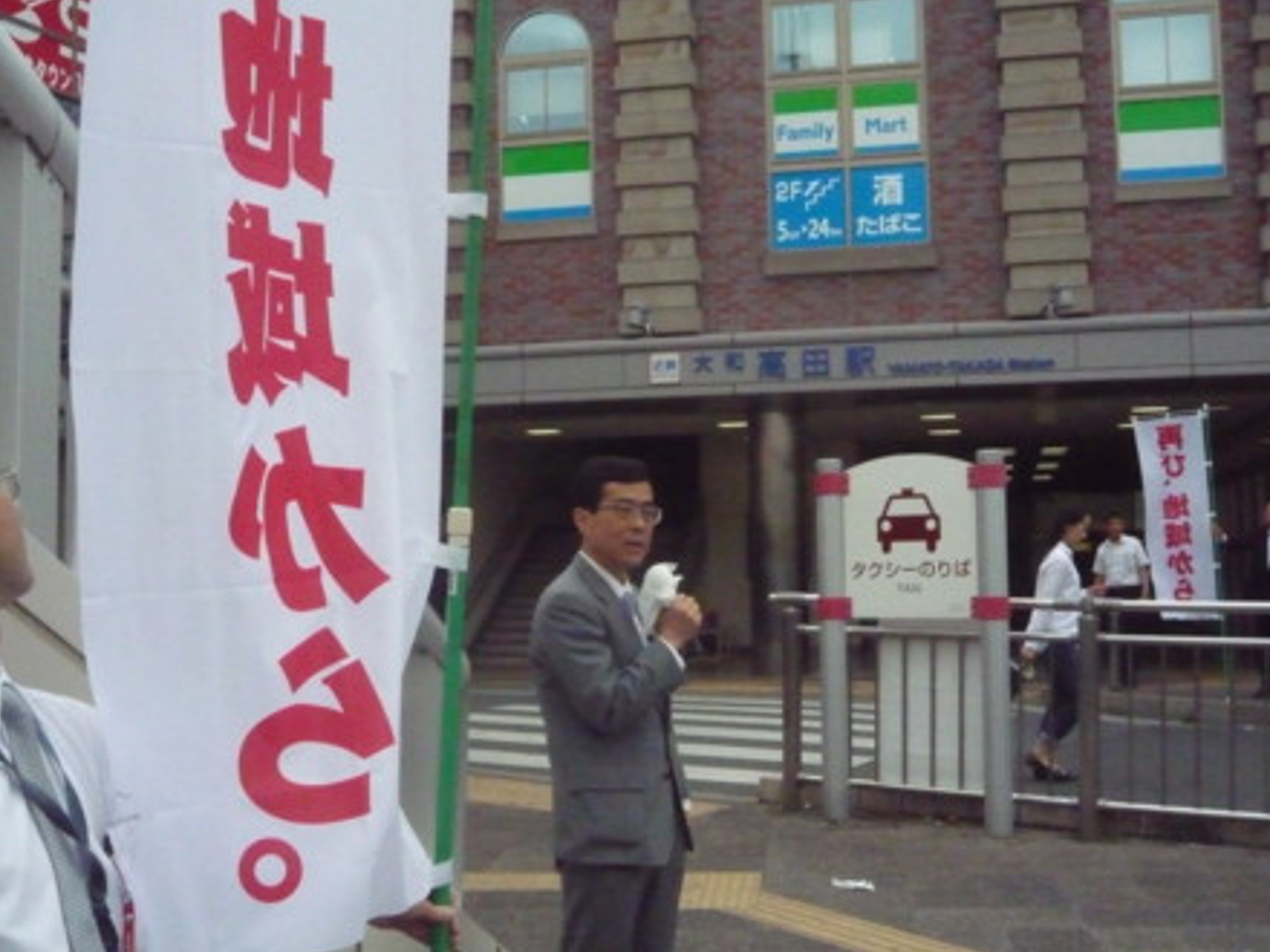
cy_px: 485
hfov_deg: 42.9
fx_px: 1614
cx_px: 647
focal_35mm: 44
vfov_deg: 32.9
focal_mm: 7.5
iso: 1600
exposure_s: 1/1600
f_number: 8
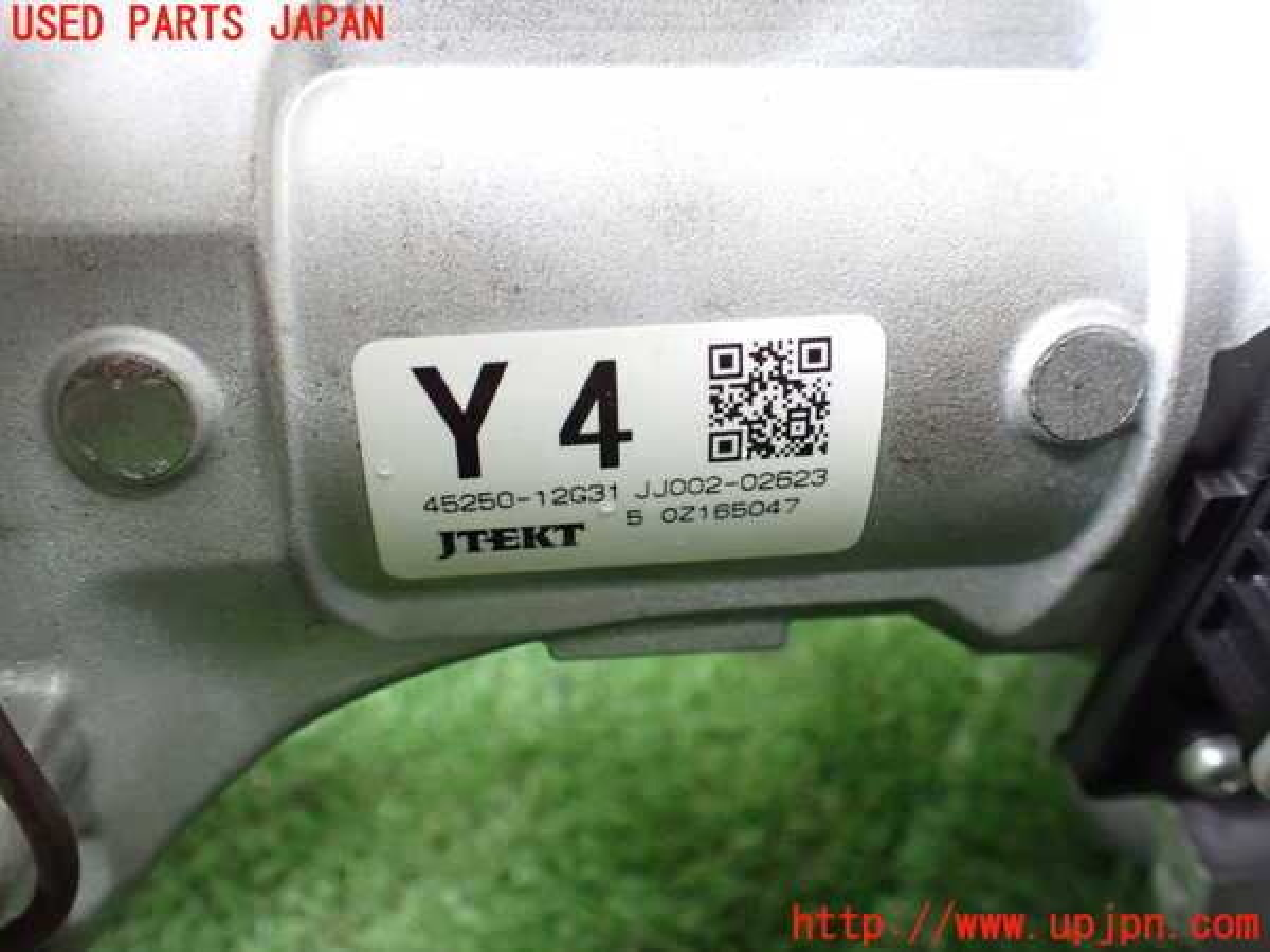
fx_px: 1101
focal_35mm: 30
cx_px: 635
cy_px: 476
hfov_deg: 60.0
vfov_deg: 46.8
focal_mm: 5.4
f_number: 2.3
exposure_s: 1/50
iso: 800
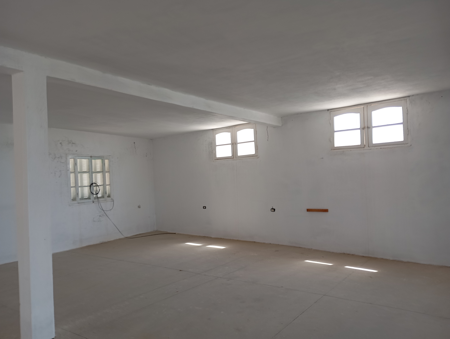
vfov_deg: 49.9
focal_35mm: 28
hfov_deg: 63.4
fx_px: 365
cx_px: 225
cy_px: 170
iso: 131
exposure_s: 1/50
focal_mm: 4.27
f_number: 1.8
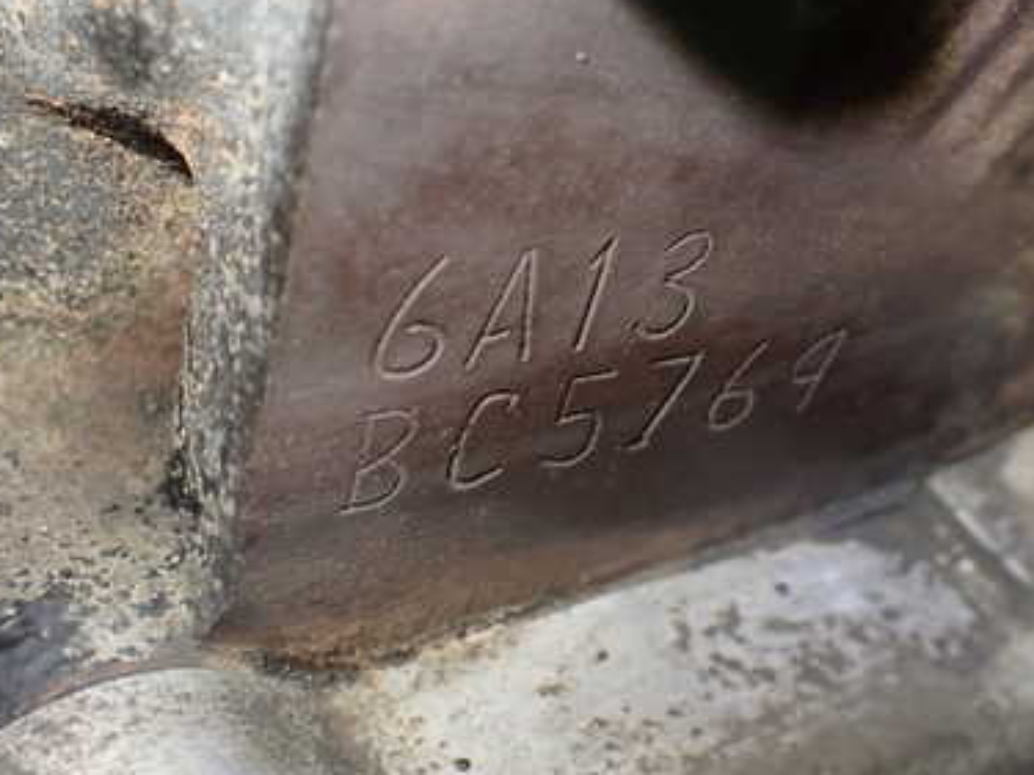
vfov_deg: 30.2
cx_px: 653
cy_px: 342
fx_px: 1433
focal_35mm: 48
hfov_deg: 39.4
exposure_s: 1/40
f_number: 2.3
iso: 800
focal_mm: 5.4
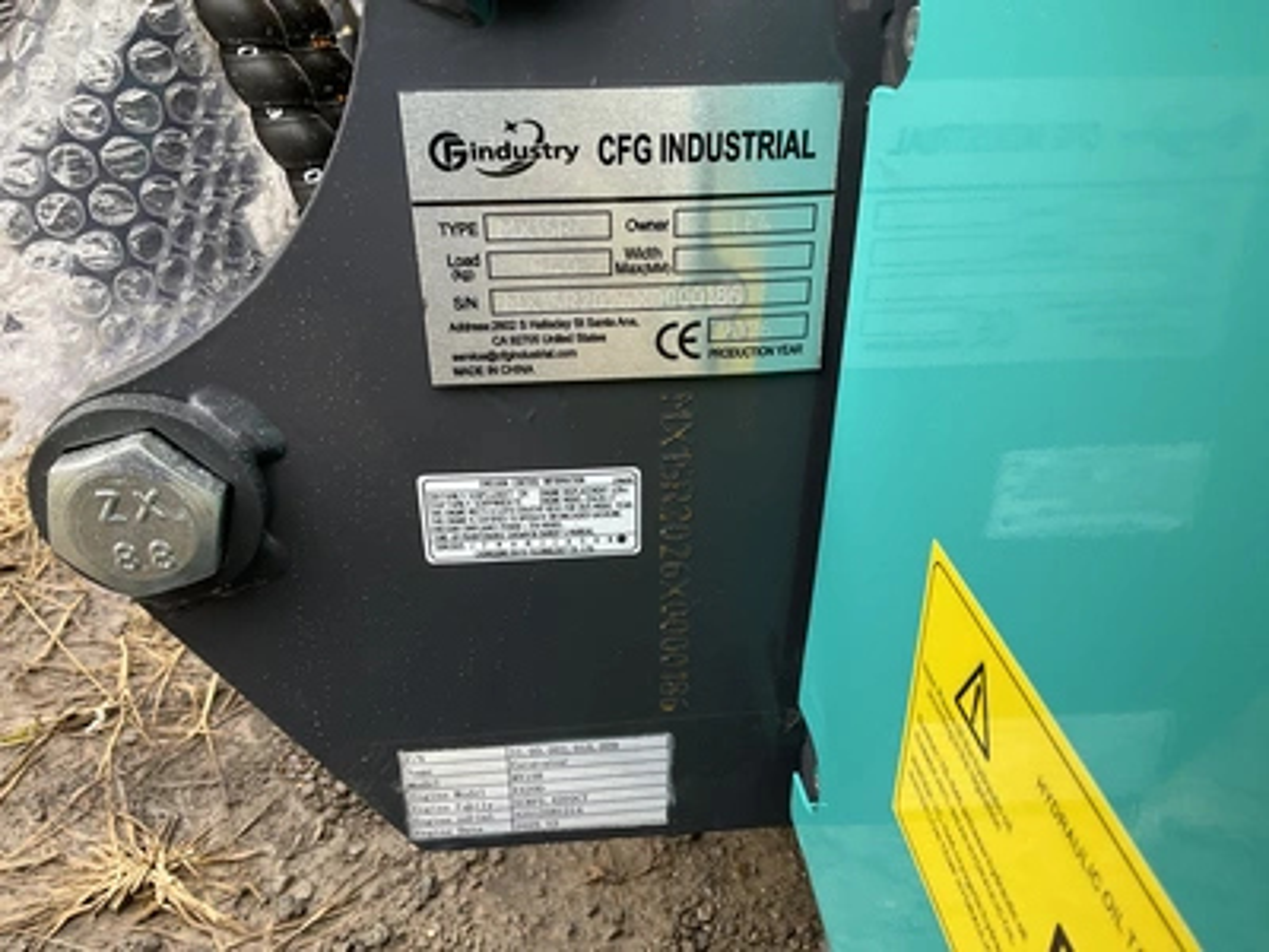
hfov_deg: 61.7
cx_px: 634
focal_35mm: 29
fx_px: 1063
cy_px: 476
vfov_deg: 48.2
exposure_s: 1/122
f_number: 1.8
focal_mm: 3
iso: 32
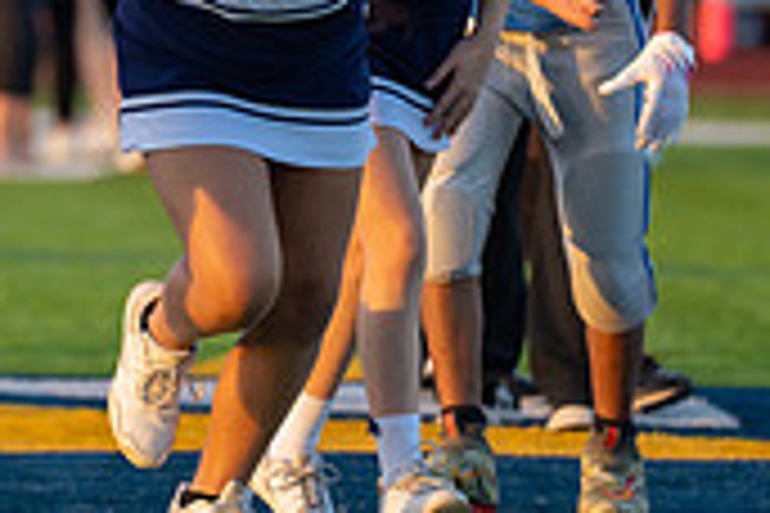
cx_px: -293
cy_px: -58
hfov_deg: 2.9
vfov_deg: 2.0
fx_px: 15014
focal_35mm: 702
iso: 500
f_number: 2.8
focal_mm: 200
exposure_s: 1/1250
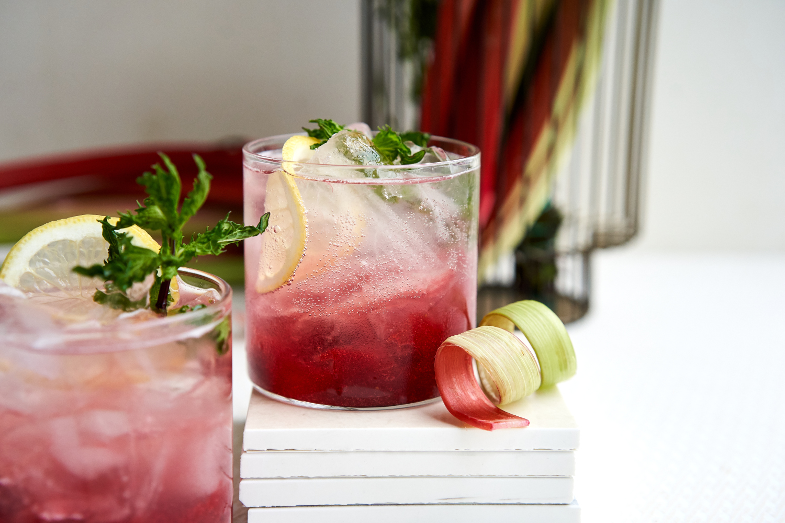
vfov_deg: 24.6
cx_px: 392
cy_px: 262
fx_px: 1199
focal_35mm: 55
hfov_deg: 36.2
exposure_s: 1/1600
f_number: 4
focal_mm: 55
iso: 1600
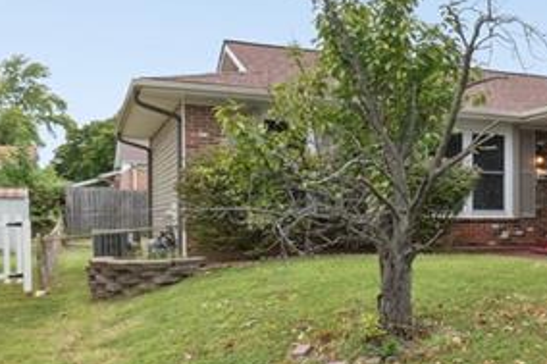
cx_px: 761
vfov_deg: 25.0
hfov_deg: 28.2
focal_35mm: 54
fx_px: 820
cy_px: 216
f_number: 18
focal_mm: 10
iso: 100
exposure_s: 1/10
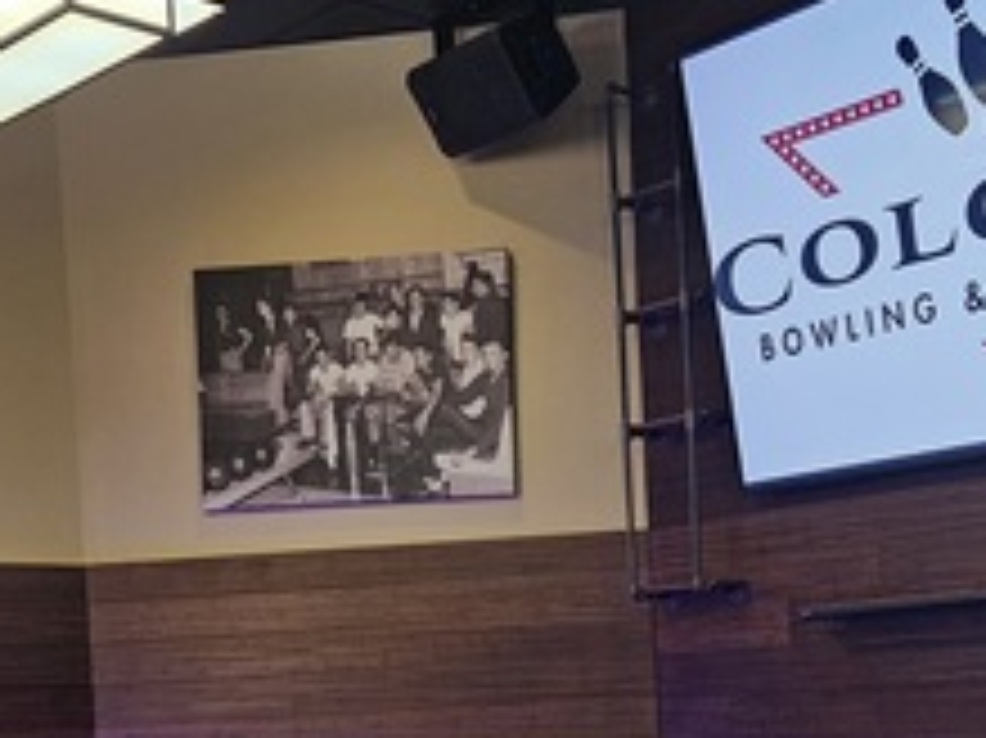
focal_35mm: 63
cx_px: 648
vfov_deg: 22.4
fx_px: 1794
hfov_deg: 30.5
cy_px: 724
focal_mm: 5.4
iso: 800
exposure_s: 1/25
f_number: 1.8
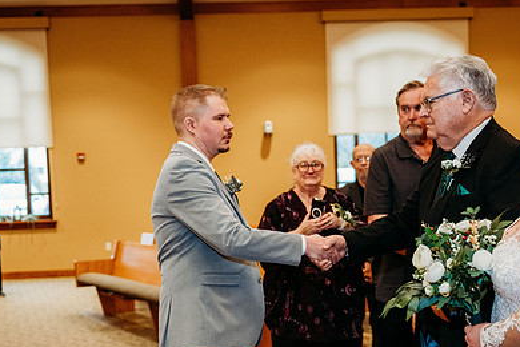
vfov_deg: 23.2
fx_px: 838
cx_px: 284
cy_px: 246
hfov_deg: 34.5
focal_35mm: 58
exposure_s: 1/200
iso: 2000
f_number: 2.8
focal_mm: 39
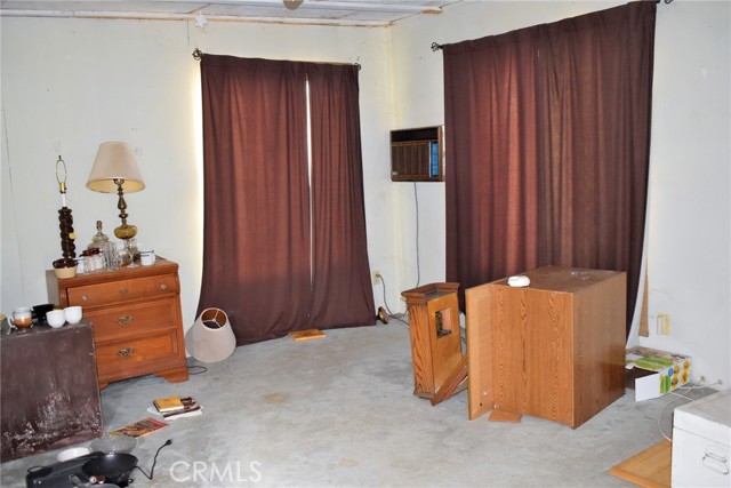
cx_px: 366
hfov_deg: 55.1
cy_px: 244
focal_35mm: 34
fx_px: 701
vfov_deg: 38.4
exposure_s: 1/30
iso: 1600
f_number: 3.8
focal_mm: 23
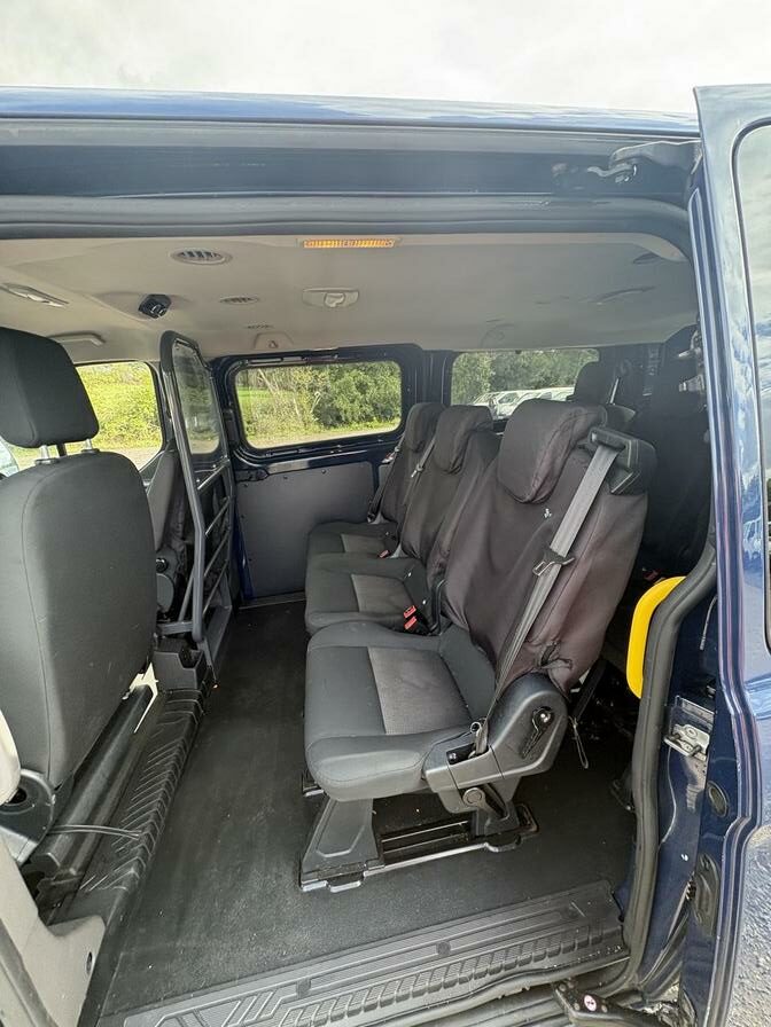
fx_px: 416
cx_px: 386
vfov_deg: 102.1
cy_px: 514
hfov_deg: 85.7
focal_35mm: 14
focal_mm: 2.22
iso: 125
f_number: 2.2
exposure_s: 1/114
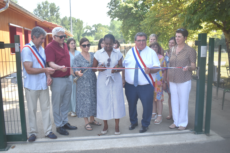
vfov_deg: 40.0
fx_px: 211
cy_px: 76
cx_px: 115
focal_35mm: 33
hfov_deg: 57.2
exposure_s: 1/1250
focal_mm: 22
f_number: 4.5
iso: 400
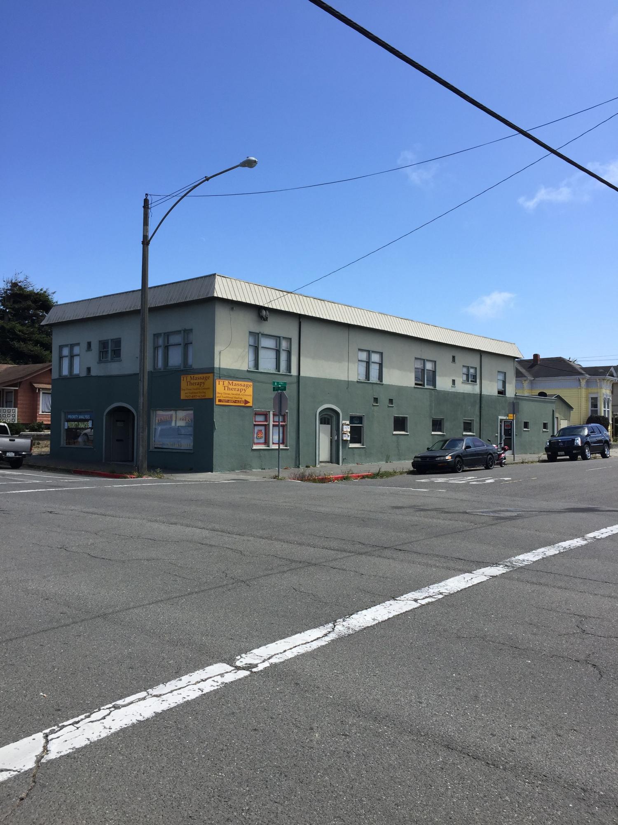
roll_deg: -0.7
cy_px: 412
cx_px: 309
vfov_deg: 61.7
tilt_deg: +3.8
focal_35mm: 29
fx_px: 690
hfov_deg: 48.2
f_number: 2.2
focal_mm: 4.15
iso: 32
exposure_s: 1/1464
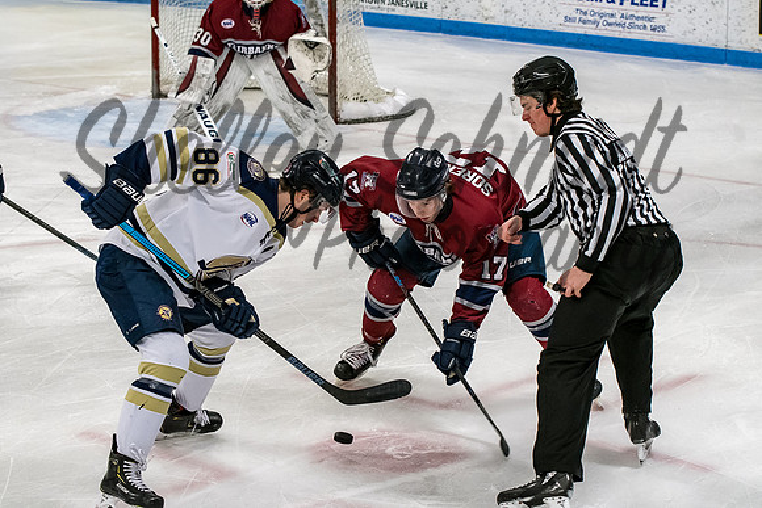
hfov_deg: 18.1
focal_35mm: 113
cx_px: 365
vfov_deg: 12.1
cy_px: 253
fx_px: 2390
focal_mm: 70
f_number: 4
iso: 3200
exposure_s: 1/800
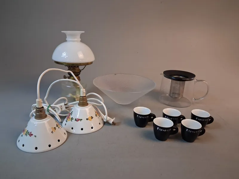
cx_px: 120
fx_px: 186
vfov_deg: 51.4
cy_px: 90
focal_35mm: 27
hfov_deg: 65.3
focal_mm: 4
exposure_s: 1/100
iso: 400
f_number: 1.8
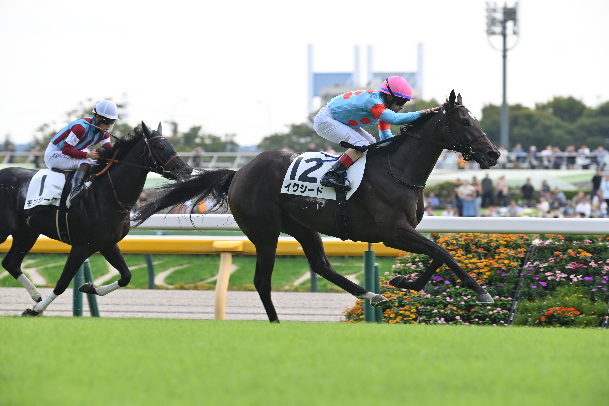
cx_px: 304
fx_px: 3891
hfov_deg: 9.0
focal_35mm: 230
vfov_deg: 6.0
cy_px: 203
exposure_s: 1/1250
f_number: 5.6
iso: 640
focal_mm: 230
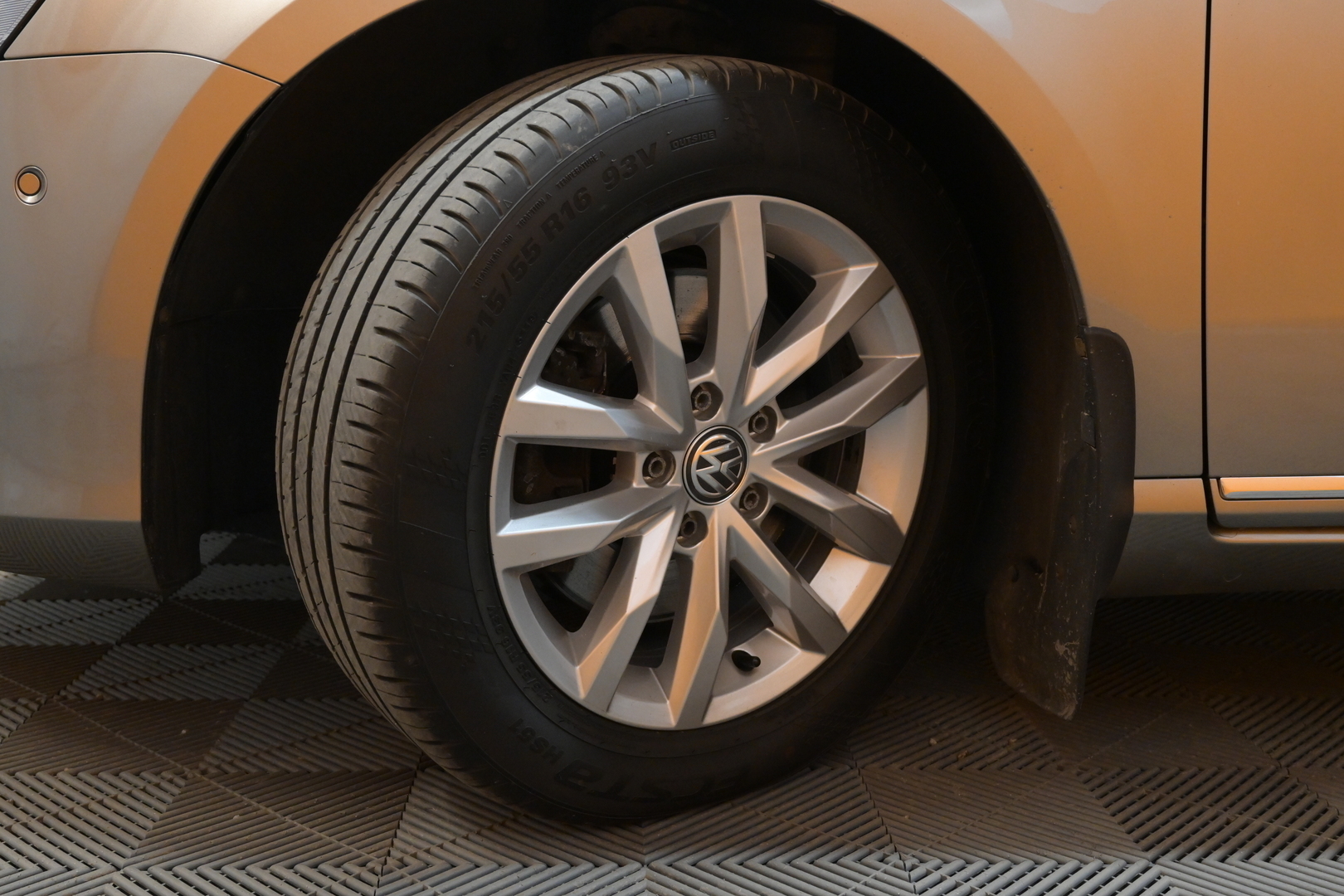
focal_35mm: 38
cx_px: 672
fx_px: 1428
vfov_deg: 34.8
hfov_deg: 50.4
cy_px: 448
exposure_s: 1/100
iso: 2500
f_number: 5
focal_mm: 25.5
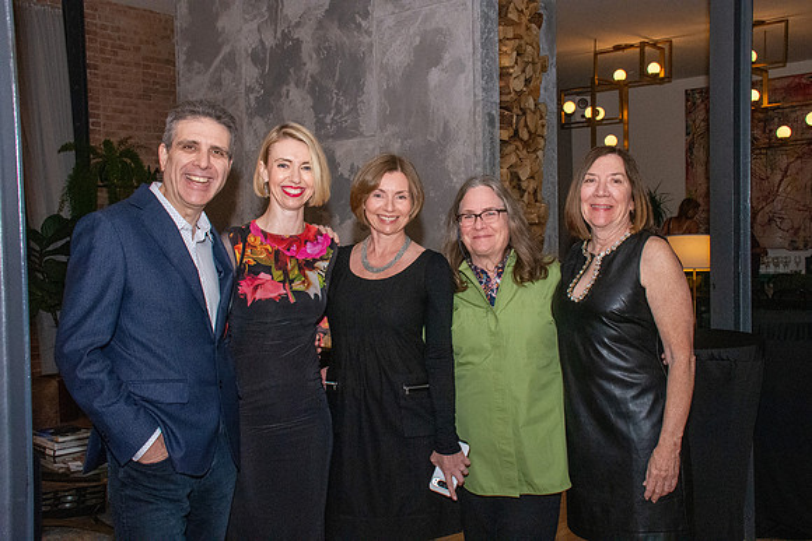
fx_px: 880
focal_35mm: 39
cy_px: 270
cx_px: 406
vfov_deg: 34.2
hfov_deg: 49.5
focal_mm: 26
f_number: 13
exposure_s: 1/200
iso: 5000
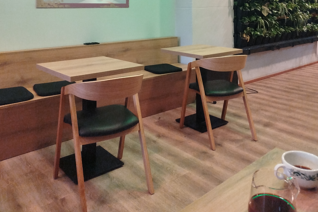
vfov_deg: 35.5
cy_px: 4
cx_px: 158
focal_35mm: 34
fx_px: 300
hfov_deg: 55.8
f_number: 1.7
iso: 250
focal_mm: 5.31
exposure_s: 1/33
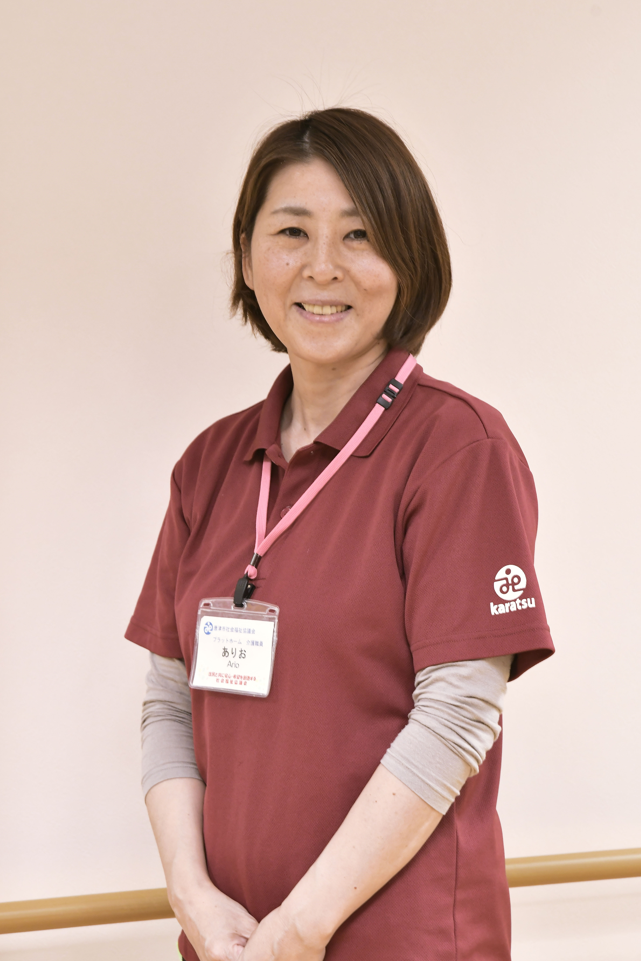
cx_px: 331
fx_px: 2511
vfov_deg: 21.7
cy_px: 497
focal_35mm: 94
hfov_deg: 14.6
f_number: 8
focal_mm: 75
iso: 1600
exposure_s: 1/50
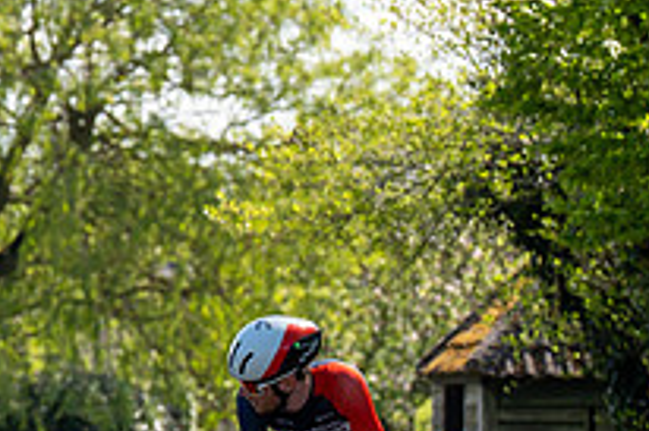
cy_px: 394
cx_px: -137
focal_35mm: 496
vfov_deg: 2.8
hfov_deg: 4.1
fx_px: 8934
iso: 250
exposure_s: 1/1000
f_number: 5.6
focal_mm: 148
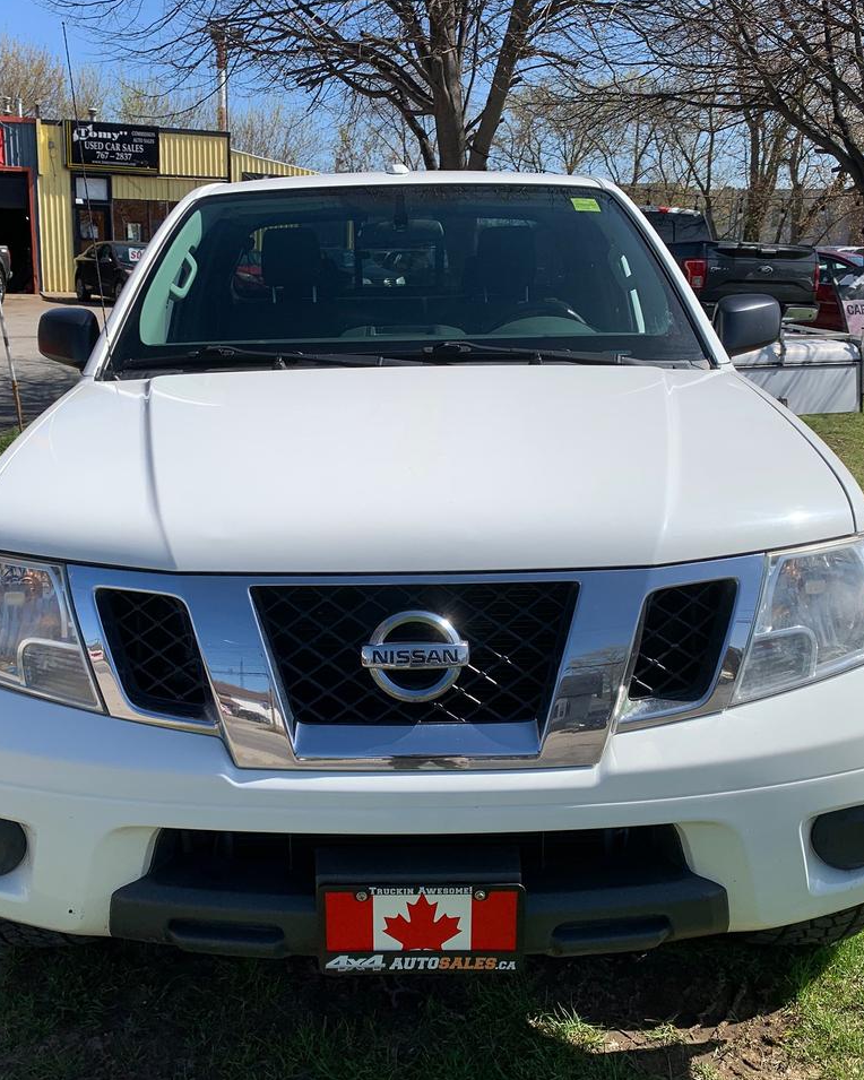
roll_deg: +0.1
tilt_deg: -15.4
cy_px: 539
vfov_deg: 52.8
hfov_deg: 43.3
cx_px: 392
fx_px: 1087
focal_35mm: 34
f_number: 1.8
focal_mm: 4.25
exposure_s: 1/2994
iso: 25
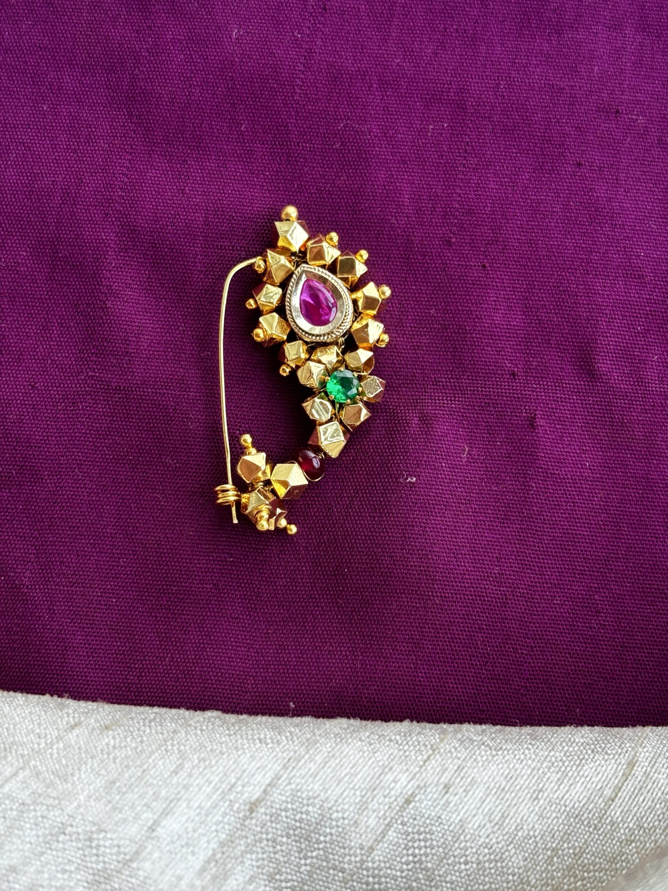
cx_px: 334
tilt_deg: -81.4
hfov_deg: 28.0
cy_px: 446
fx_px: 1338
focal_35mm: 52
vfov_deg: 36.8
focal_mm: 5.96
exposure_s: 1/60
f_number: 1.6
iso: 80
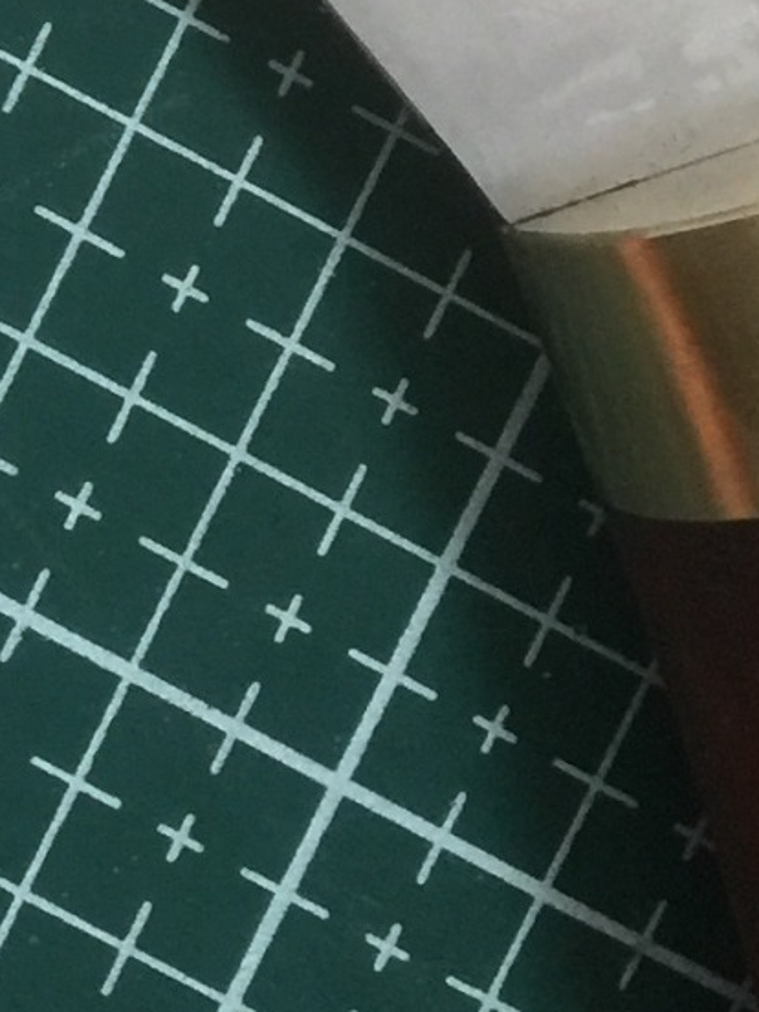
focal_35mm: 140
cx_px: -904
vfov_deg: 13.3
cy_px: -535
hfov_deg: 9.7
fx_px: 4093
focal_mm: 4.15
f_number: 2.2
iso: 80
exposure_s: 1/17
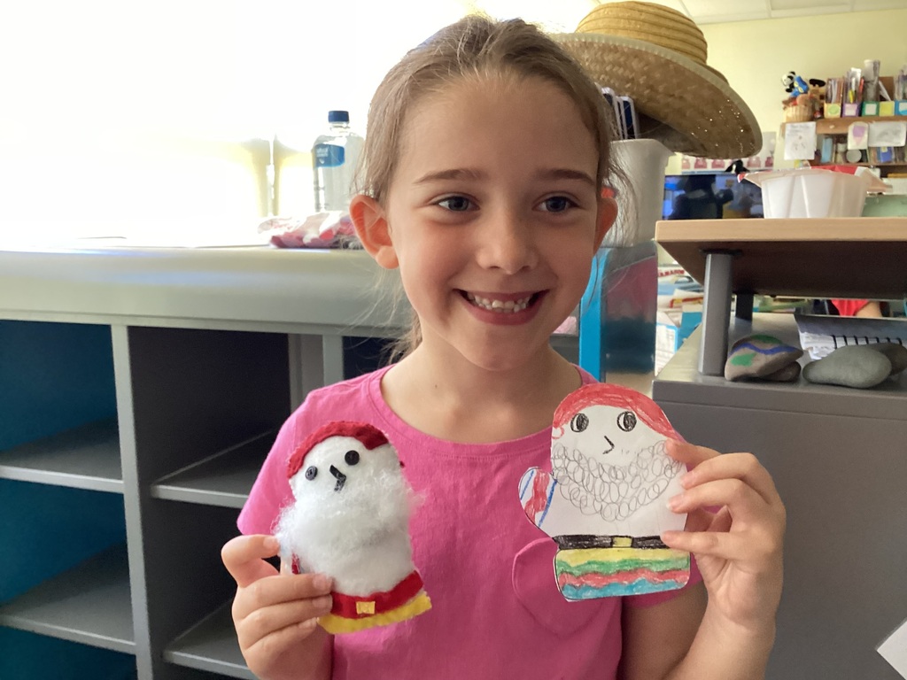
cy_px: 340
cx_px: 454
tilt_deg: -9.0
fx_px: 812
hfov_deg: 58.4
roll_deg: -0.4
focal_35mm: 31
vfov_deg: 45.4
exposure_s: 1/50
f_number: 2.4
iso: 320
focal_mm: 3.3
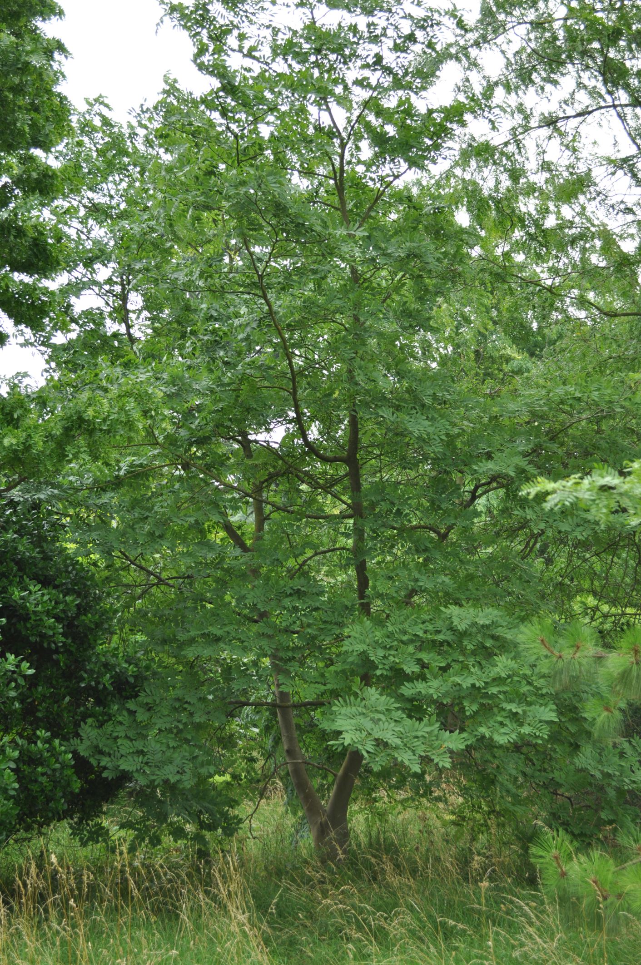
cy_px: 482
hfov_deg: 26.4
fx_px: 1366
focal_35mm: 51
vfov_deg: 38.9
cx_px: 320
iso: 200
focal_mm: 34
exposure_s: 1/125
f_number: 6.3
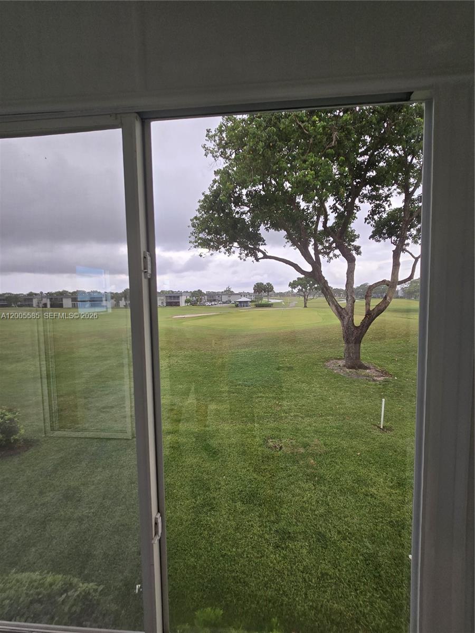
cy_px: 316
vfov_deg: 106.2
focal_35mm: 13
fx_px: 238
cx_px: 238
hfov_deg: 89.9
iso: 125
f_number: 2.2
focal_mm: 2.2
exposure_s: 1/100
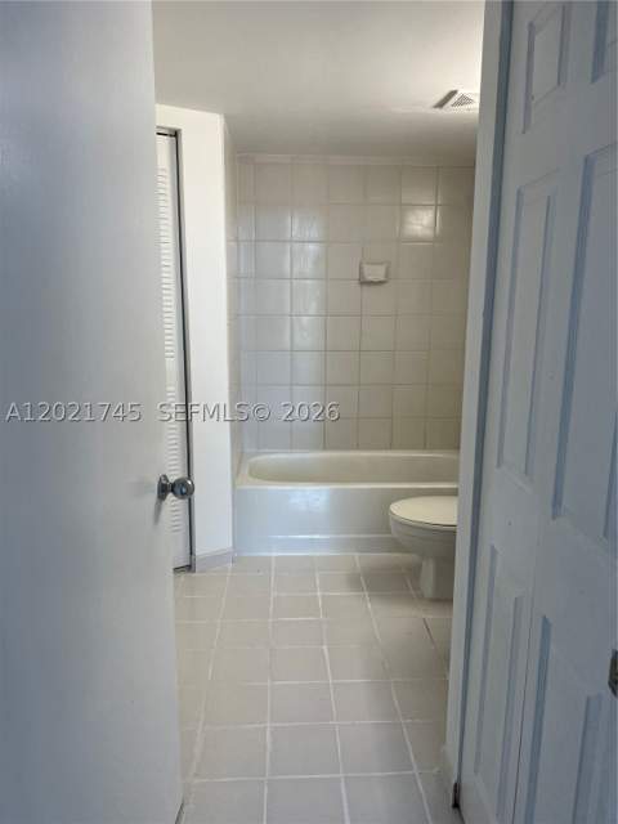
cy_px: 412
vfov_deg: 67.3
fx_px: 619
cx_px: 309
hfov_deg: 53.1
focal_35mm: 26
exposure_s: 1/120
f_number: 1.5
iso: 50
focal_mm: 5.7
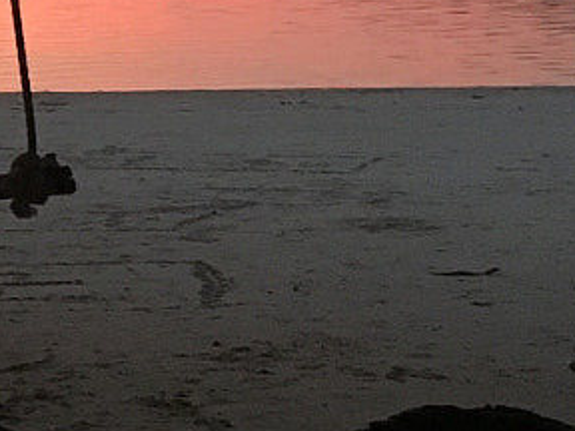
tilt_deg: -2.1
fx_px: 2674
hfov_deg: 11.9
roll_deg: +0.1
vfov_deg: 9.1
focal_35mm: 161
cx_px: -214
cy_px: -110
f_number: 2.2
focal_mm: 4.15
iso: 200
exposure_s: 1/25
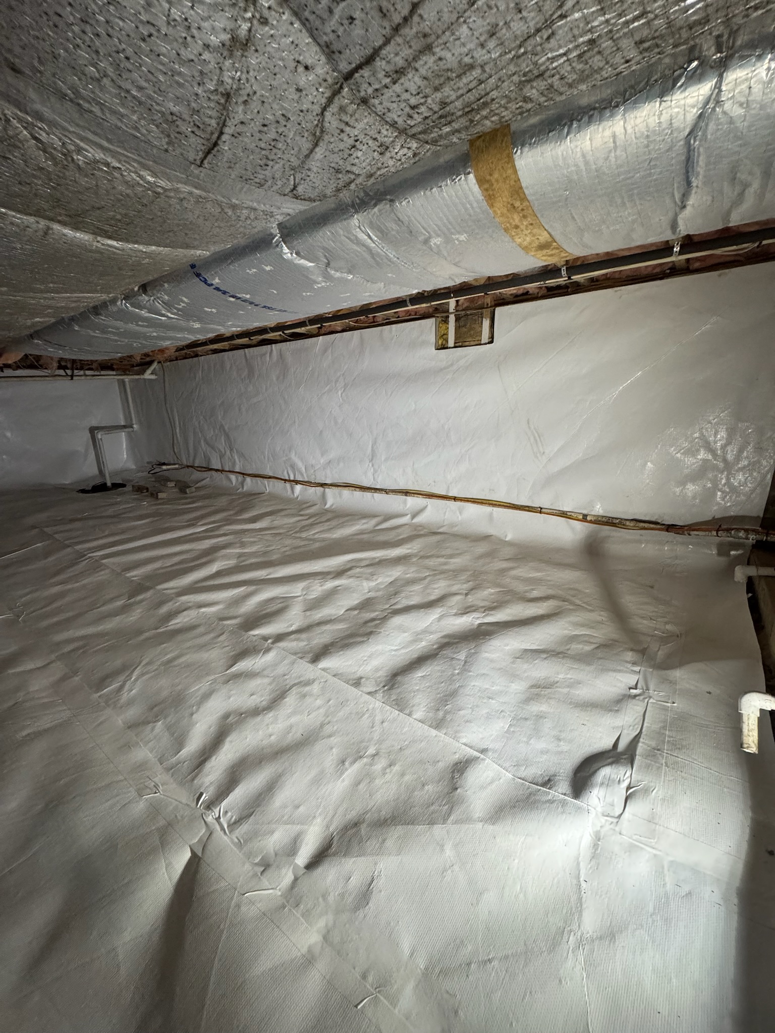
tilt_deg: -15.4
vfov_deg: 102.1
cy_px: 516
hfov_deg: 85.7
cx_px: 388
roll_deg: +1.7
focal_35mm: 14
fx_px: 418
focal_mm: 2.22
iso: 320
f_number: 2.2
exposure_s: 1/97
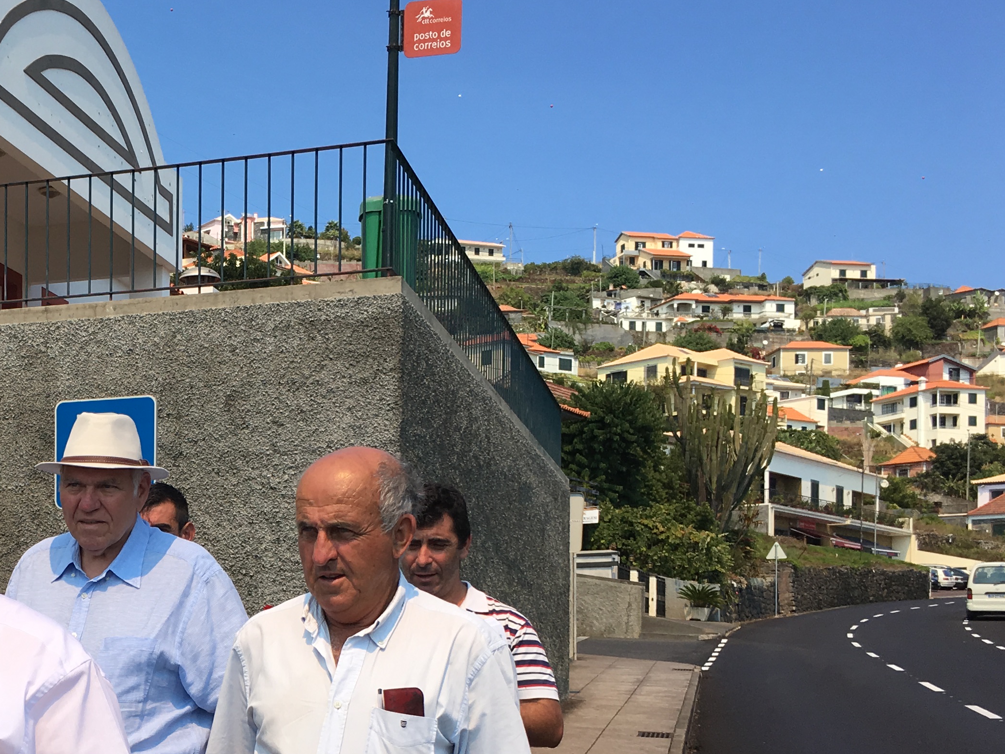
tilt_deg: -0.3
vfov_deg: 25.4
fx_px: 1626
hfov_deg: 32.5
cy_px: 657
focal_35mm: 56
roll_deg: +0.1
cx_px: 88
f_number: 2.2
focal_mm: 4.15
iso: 25
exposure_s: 1/1304
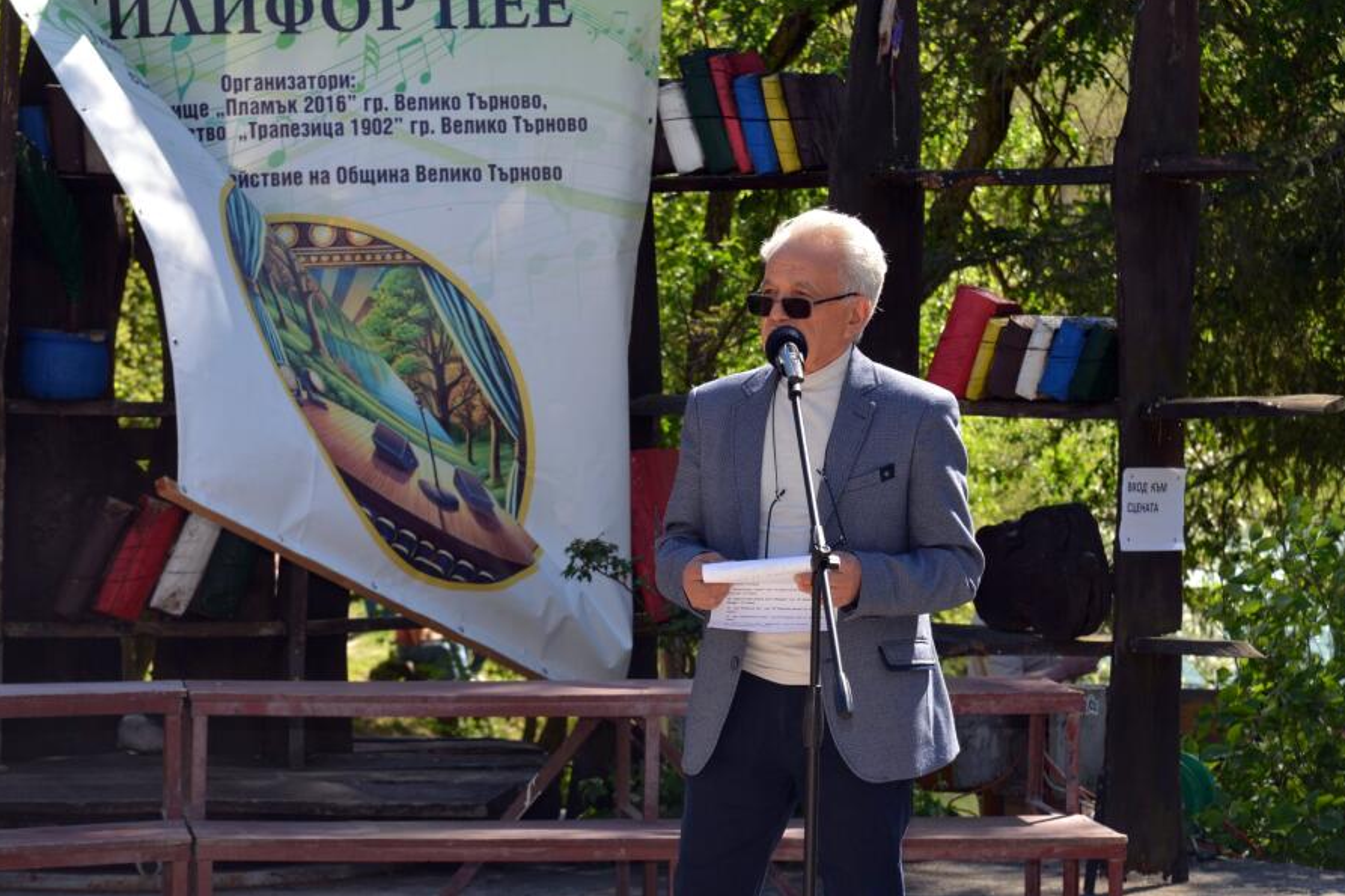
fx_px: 4520
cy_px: 447
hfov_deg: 16.9
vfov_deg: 11.3
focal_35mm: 121
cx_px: 672
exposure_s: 1/100
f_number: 5.6
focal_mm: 120
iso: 200
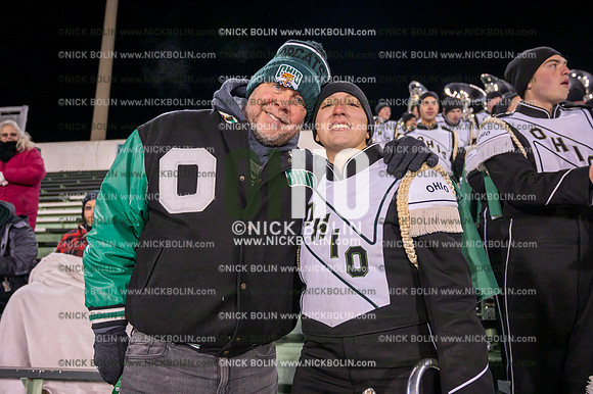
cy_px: 197
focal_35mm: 30
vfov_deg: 44.2
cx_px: 296
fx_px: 486
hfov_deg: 62.8
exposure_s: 1/640
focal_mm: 29.5
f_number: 4
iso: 3200
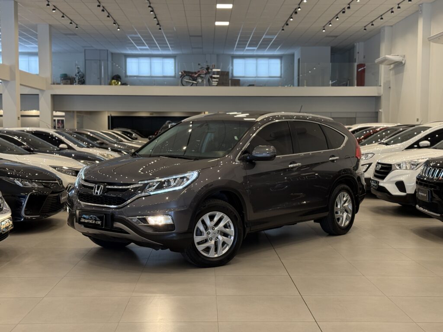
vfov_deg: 30.3
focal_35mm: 48
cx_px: 222
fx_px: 614
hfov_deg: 39.7
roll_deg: -0.1
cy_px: 166
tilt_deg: -2.9
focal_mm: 6.76
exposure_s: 1/60
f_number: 1.78
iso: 160
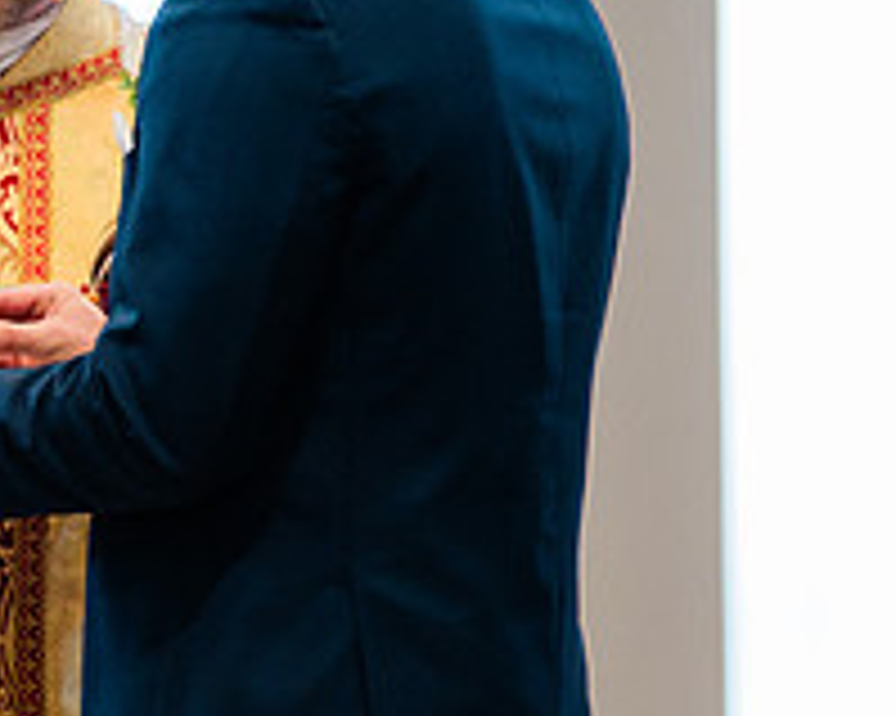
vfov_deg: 2.3
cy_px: 419
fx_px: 18103
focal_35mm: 683
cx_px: -601
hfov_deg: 2.8
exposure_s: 1/250
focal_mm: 200
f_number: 2.8
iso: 1000
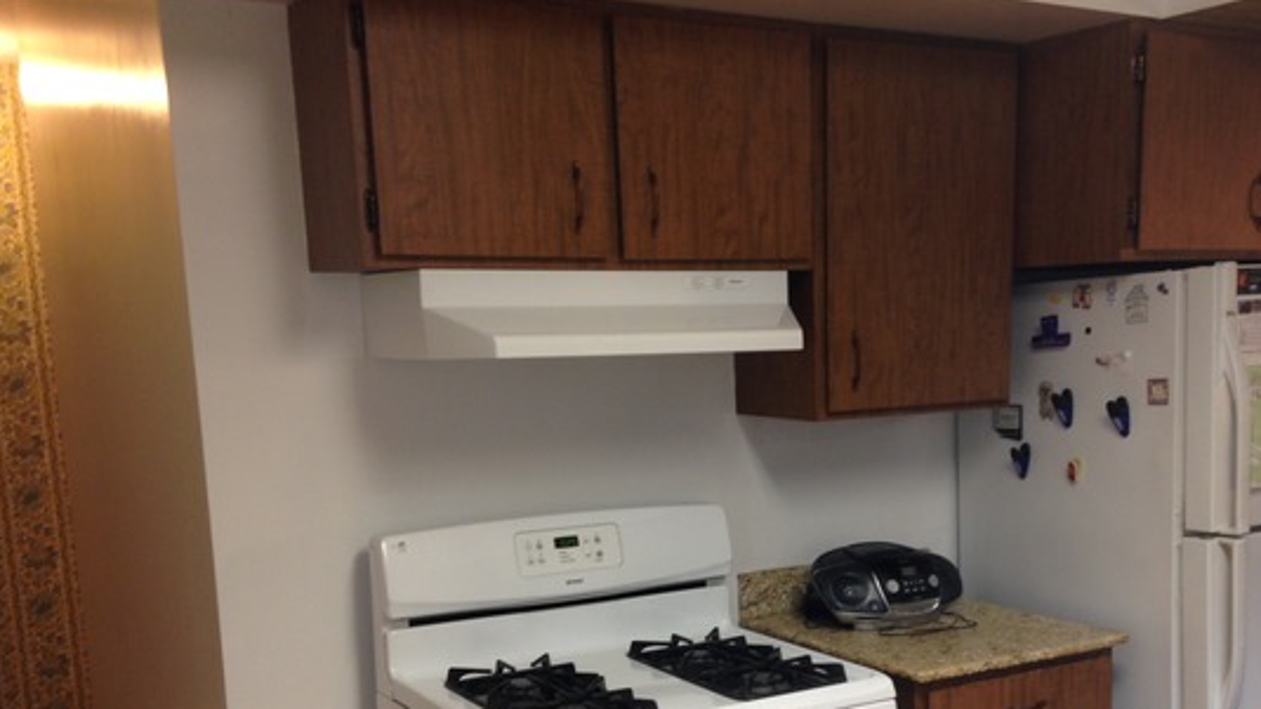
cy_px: 556
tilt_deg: -10.5
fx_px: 1438
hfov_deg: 47.2
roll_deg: +1.5
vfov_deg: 27.2
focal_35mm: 43
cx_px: 738
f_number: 2.4
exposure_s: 1/20
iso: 50
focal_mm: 4.12
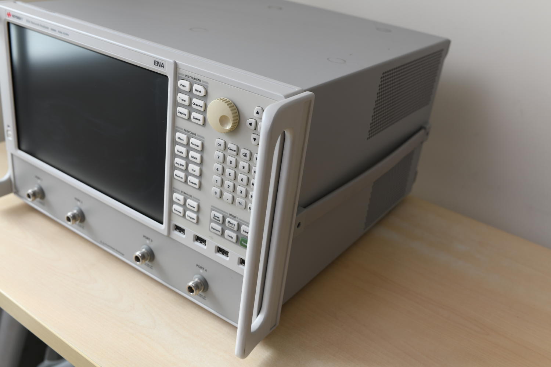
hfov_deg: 54.4
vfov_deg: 37.9
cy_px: 184
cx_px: 276
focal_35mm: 35
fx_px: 536
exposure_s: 1/60
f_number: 5.6
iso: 200
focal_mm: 35
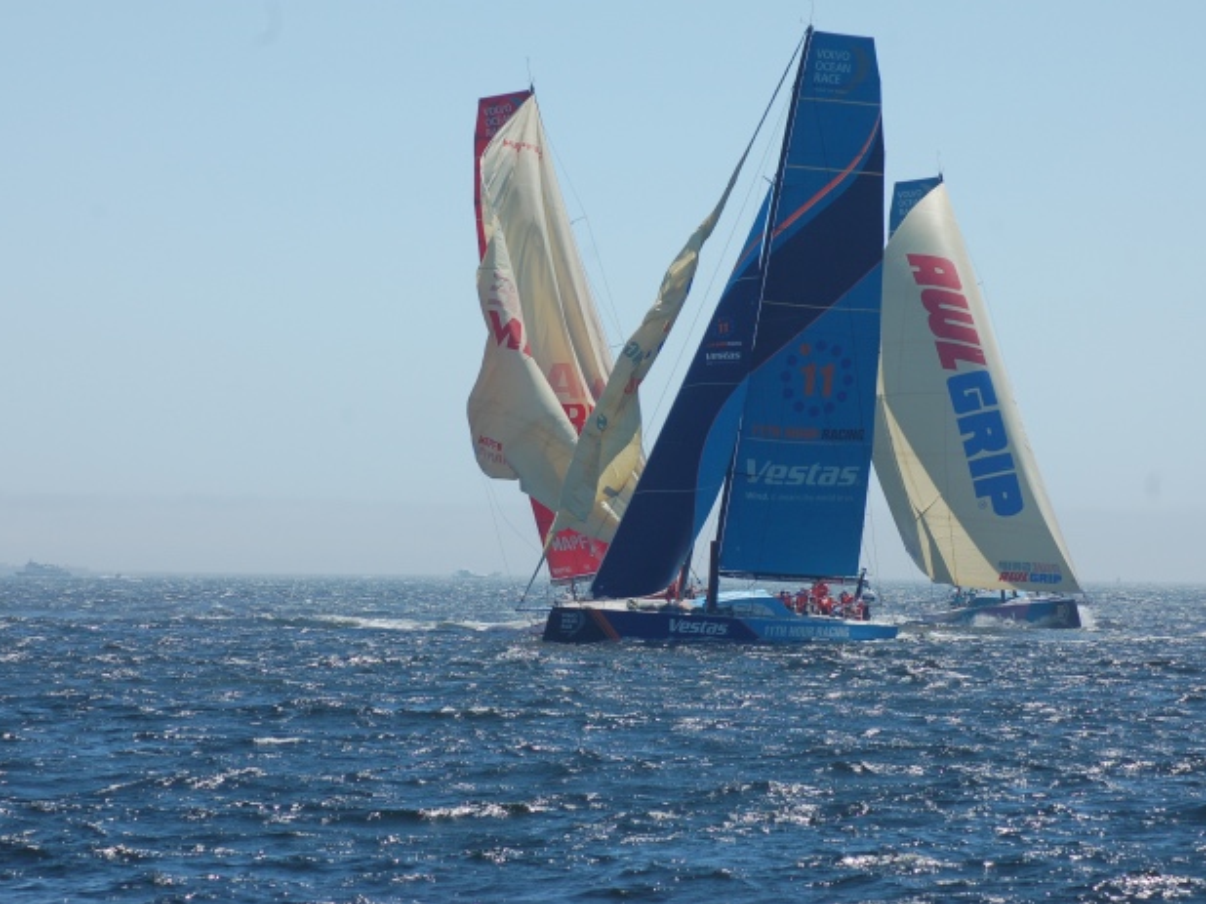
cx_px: 628
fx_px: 6373
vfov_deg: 8.1
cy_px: 451
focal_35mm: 183
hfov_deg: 10.8
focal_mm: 112
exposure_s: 1/800
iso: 200
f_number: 7.1
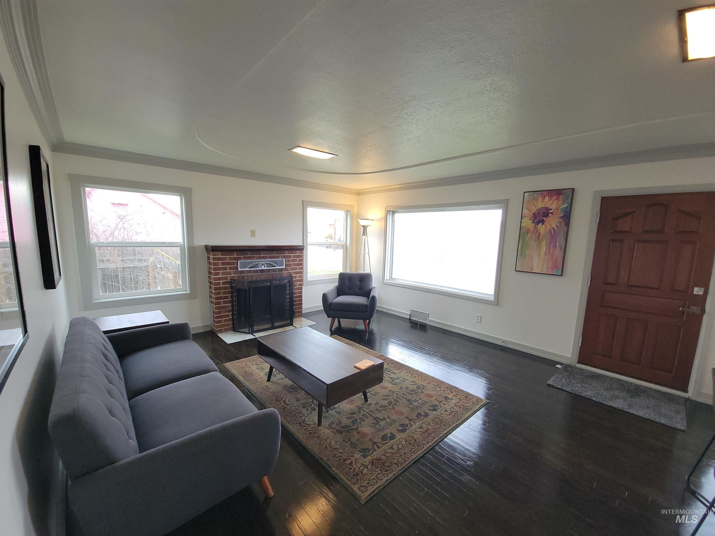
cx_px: 358
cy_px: 268
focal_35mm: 13
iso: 125
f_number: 2.2
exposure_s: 1/60
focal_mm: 2.2
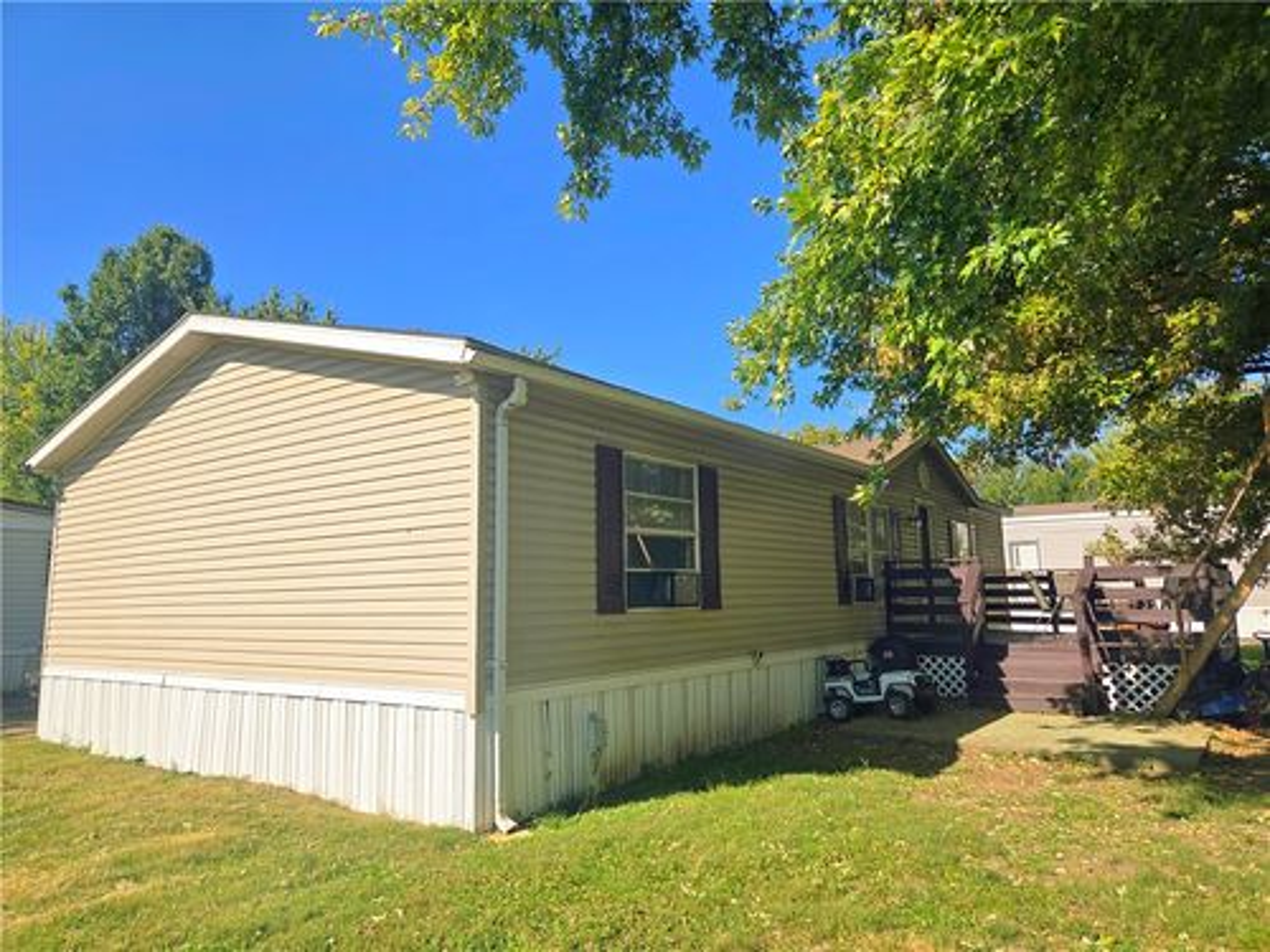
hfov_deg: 73.9
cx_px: 635
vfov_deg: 58.9
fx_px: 844
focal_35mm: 23
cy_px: 476
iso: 25
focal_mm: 5.4
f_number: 1.8
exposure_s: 1/2000
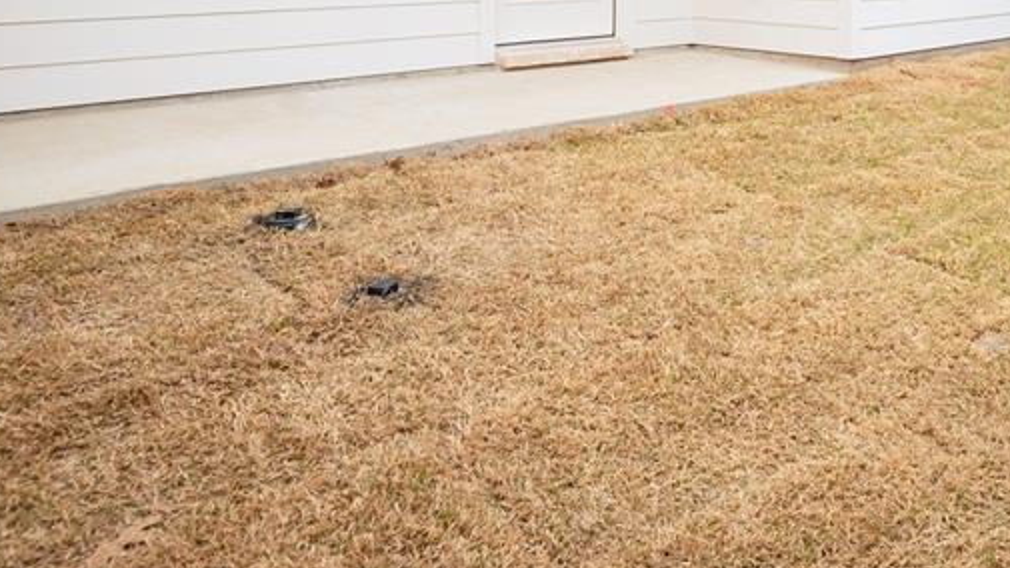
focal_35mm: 34
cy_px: -55
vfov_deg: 30.9
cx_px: 964
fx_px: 911
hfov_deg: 49.5
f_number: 7.1
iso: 100
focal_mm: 16
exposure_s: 1/15
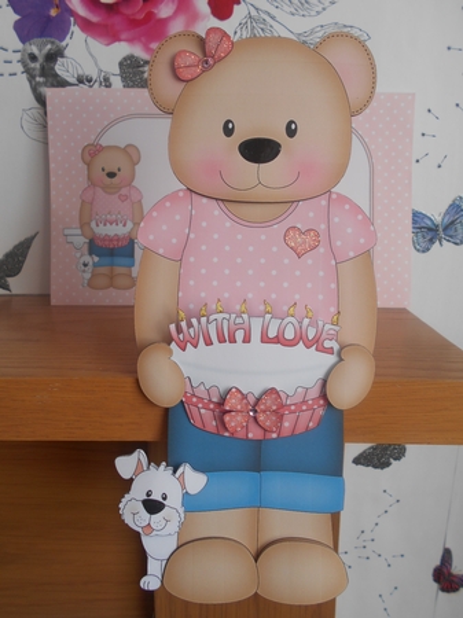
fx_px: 464
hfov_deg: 53.0
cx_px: 232
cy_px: 309
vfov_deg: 67.3
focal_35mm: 26
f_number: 3.2
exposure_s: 1/30
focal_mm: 4.6
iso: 80
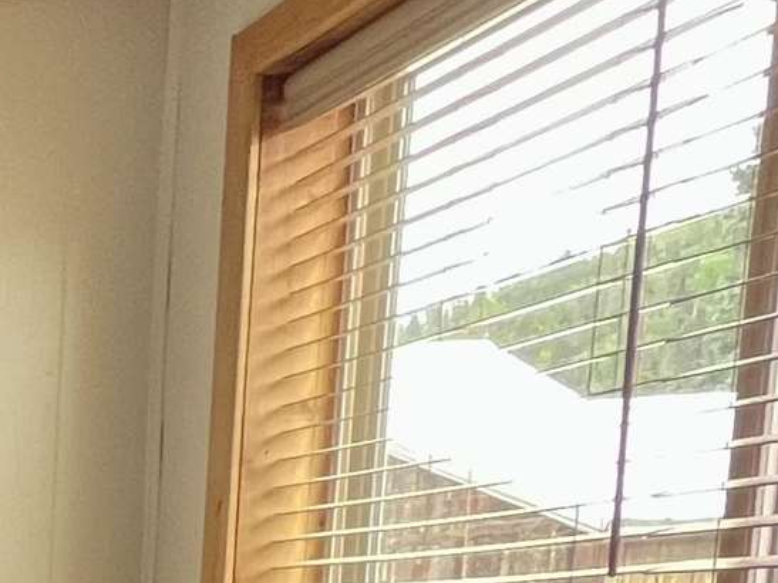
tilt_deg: -8.6
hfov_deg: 17.0
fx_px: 1640
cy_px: 927
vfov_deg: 17.6
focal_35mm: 73
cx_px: -888
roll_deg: +2.0
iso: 125
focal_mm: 1.57
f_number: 1.8
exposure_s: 1/99
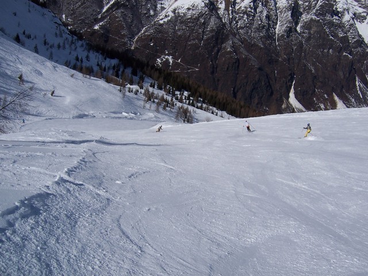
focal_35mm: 33
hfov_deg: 55.4
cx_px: 184
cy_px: 138
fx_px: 351
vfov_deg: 42.9
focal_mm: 5.5
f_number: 5.6
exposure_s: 1/2000
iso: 80
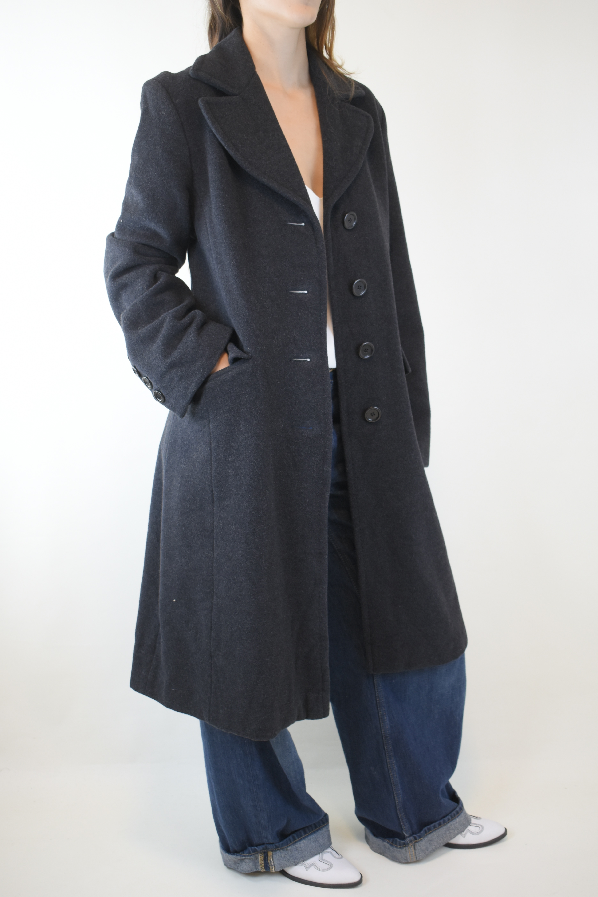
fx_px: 934
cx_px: 299
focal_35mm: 38
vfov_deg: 51.3
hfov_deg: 35.5
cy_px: 448
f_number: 4
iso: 450
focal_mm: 25
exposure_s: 1/60
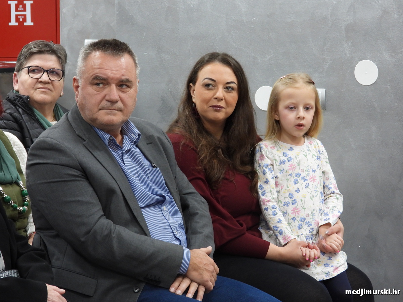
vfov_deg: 9.6
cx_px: 202
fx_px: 1805
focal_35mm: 155
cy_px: 151
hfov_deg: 12.7
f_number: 4
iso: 400
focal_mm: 27.9
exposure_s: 1/25
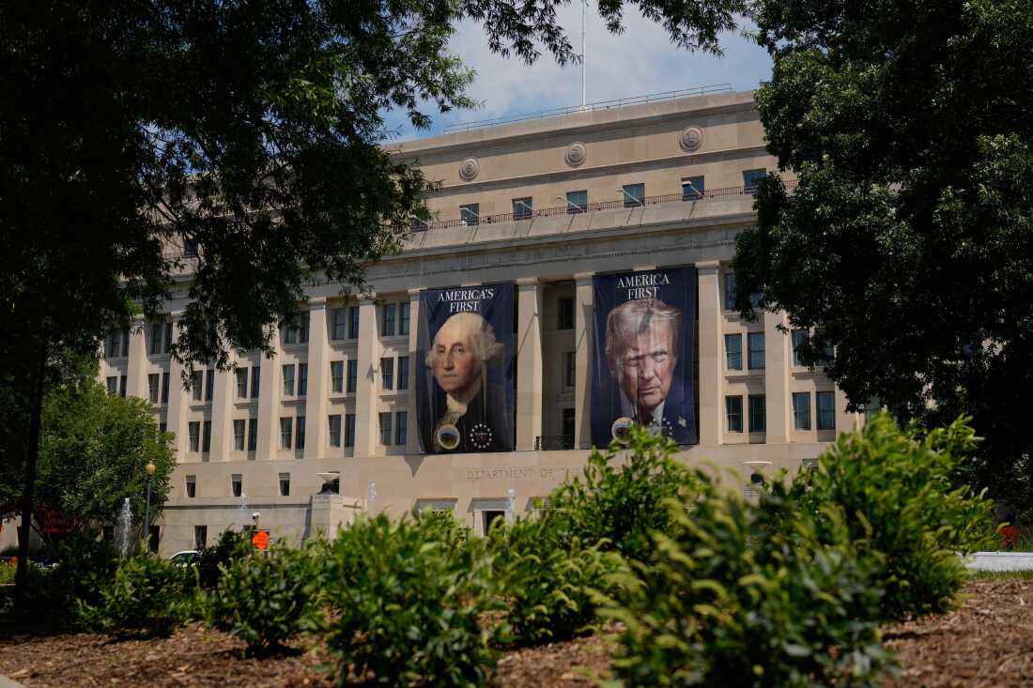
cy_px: 344
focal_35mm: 50
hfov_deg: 39.6
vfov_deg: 27.0
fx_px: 1434
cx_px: 516
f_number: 4
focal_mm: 50
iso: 50
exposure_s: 1/800
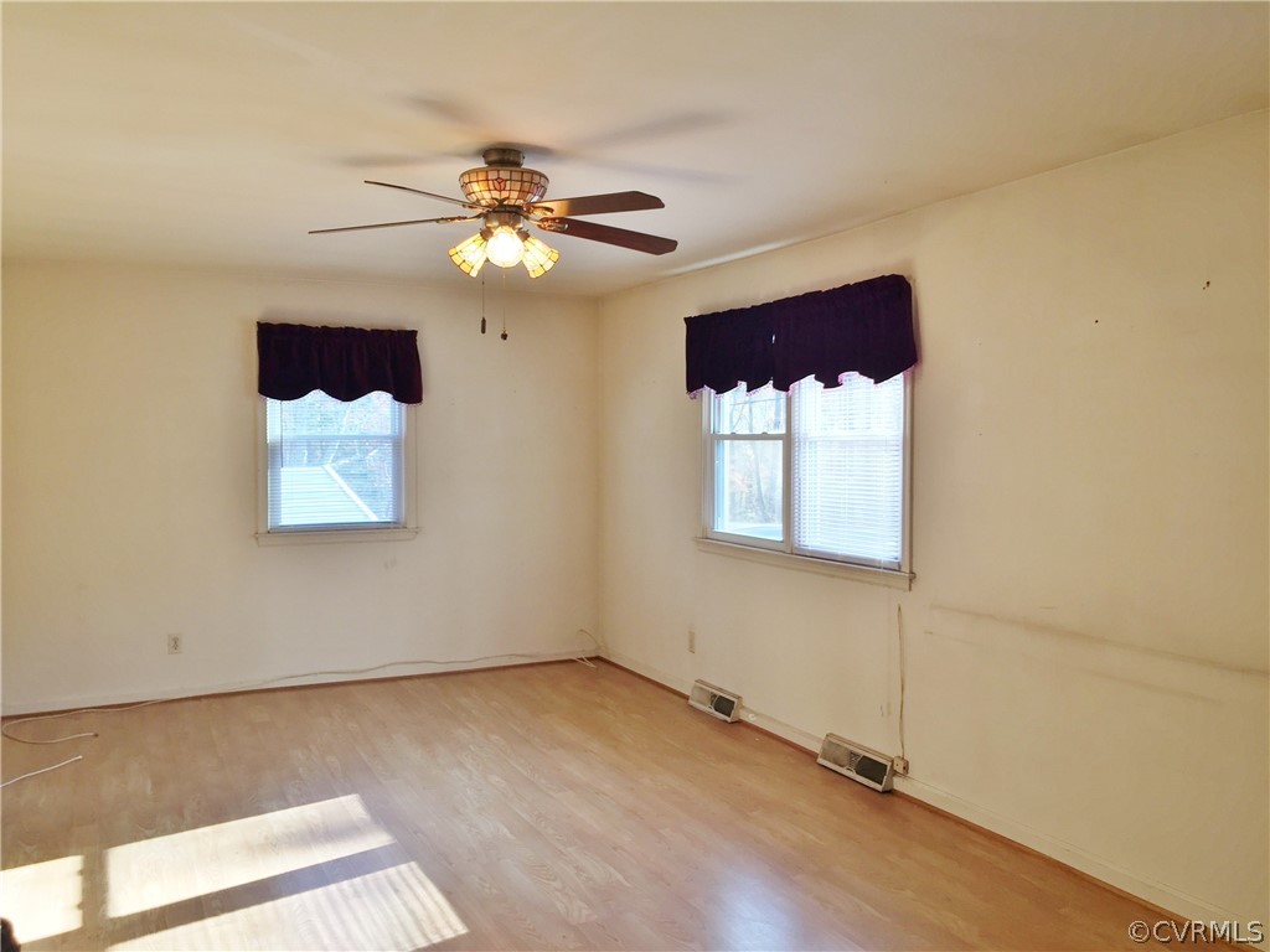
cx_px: 635
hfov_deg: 61.7
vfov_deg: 48.2
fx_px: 1064
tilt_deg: -0.9
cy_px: 476
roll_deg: -0.7
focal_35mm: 29
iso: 32
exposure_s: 1/40
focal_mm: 4.15
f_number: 2.2
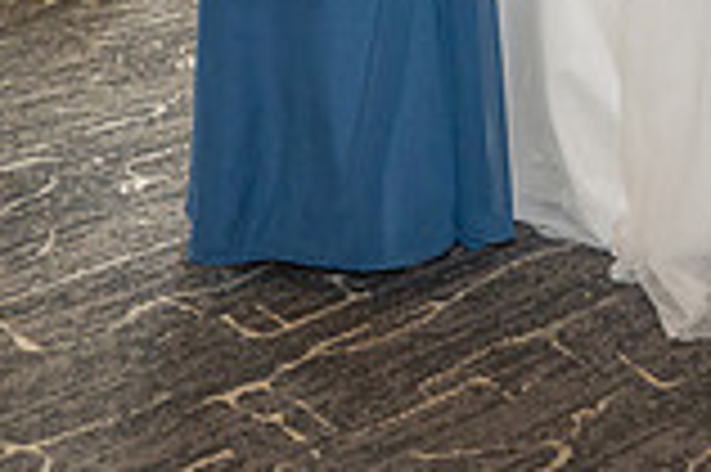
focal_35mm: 88
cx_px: 819
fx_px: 1736
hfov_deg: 21.7
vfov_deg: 14.4
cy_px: -240
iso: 500
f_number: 3.2
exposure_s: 1/160
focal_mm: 24
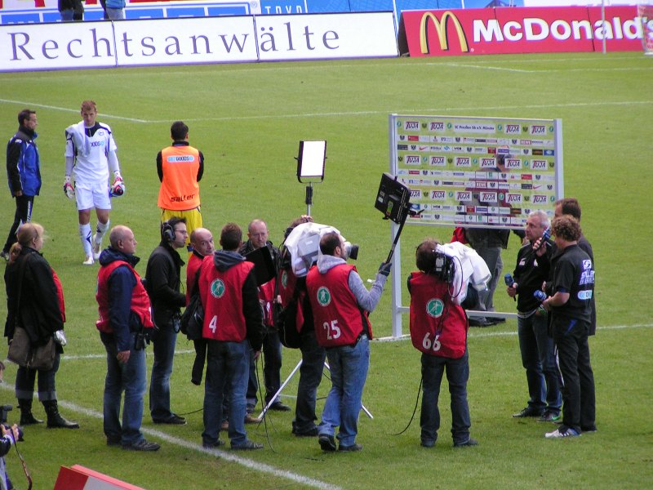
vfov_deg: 5.0
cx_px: 326
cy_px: 245
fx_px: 5603
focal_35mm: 297
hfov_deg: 6.7
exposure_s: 1/320
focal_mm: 45.4
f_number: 3.5
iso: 125
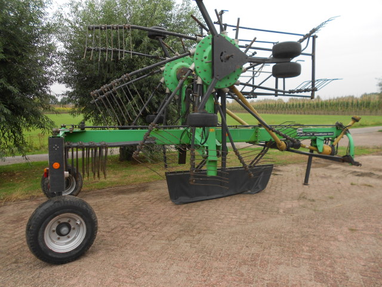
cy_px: 144
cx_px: 191
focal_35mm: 26
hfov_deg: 67.3
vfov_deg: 53.1
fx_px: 287
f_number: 3.2
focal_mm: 4.6
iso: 80
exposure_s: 1/200
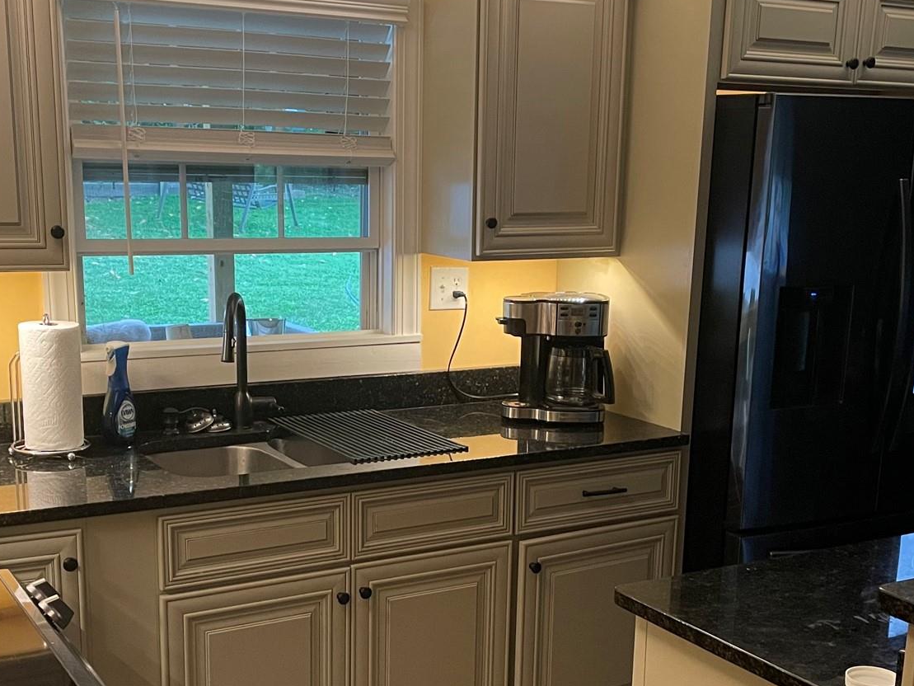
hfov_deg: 39.7
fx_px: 1268
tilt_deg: -13.2
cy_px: 477
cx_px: 450
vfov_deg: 30.0
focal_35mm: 48
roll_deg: -0.9
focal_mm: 4.2
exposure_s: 1/40
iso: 500
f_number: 1.6
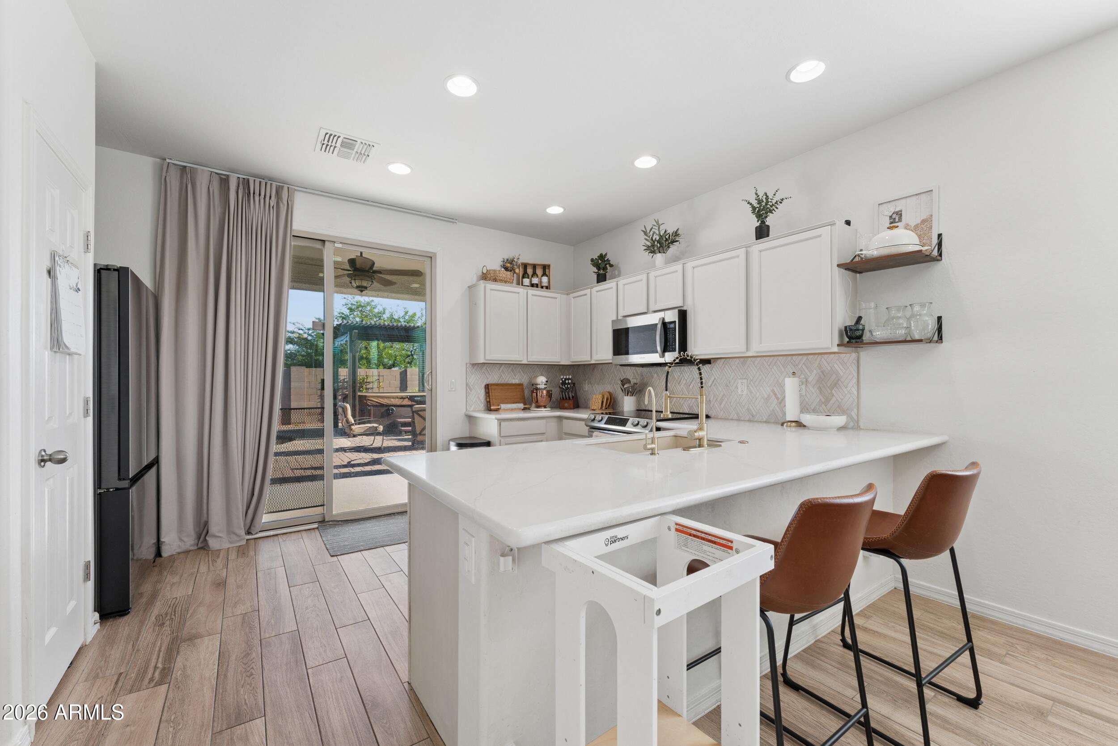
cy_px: 373
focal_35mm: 14
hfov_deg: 104.3
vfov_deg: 81.2
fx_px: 435
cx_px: 559
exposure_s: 1/50
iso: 320
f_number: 8
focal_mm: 14
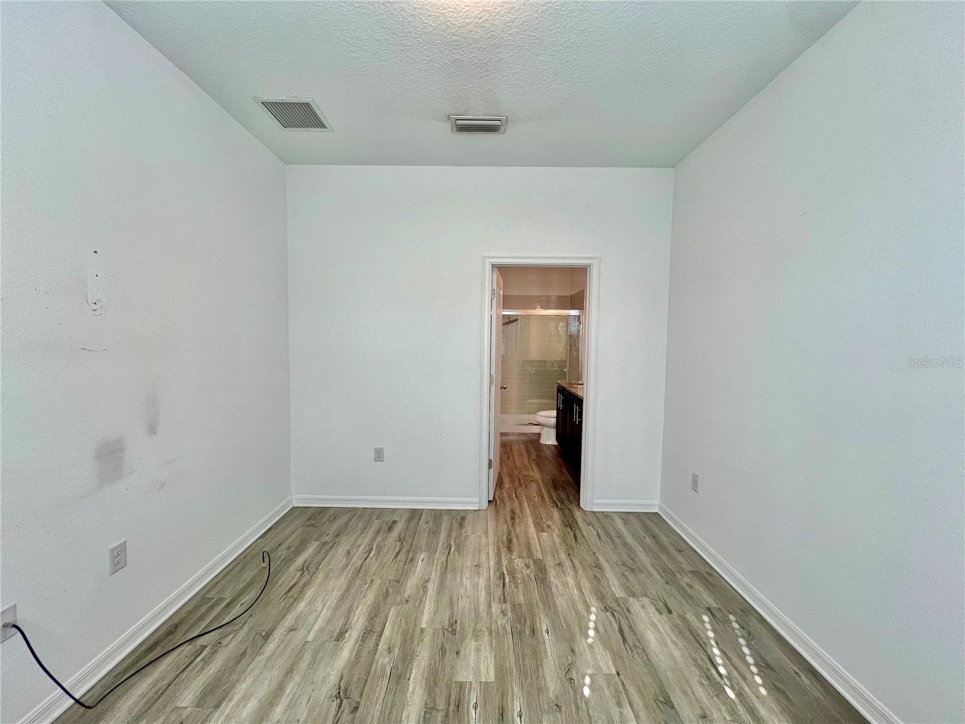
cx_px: 482
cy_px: 362
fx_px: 362
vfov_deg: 89.9
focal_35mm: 13
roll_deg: -0.6
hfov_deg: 106.2
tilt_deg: -3.1
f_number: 1.8
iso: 100
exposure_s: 1/120
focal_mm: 1.57
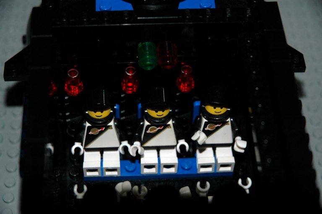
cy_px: 107
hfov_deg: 19.5
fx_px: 939
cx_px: 161
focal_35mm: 105
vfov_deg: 13.0
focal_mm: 70
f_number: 4.5
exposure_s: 1/60
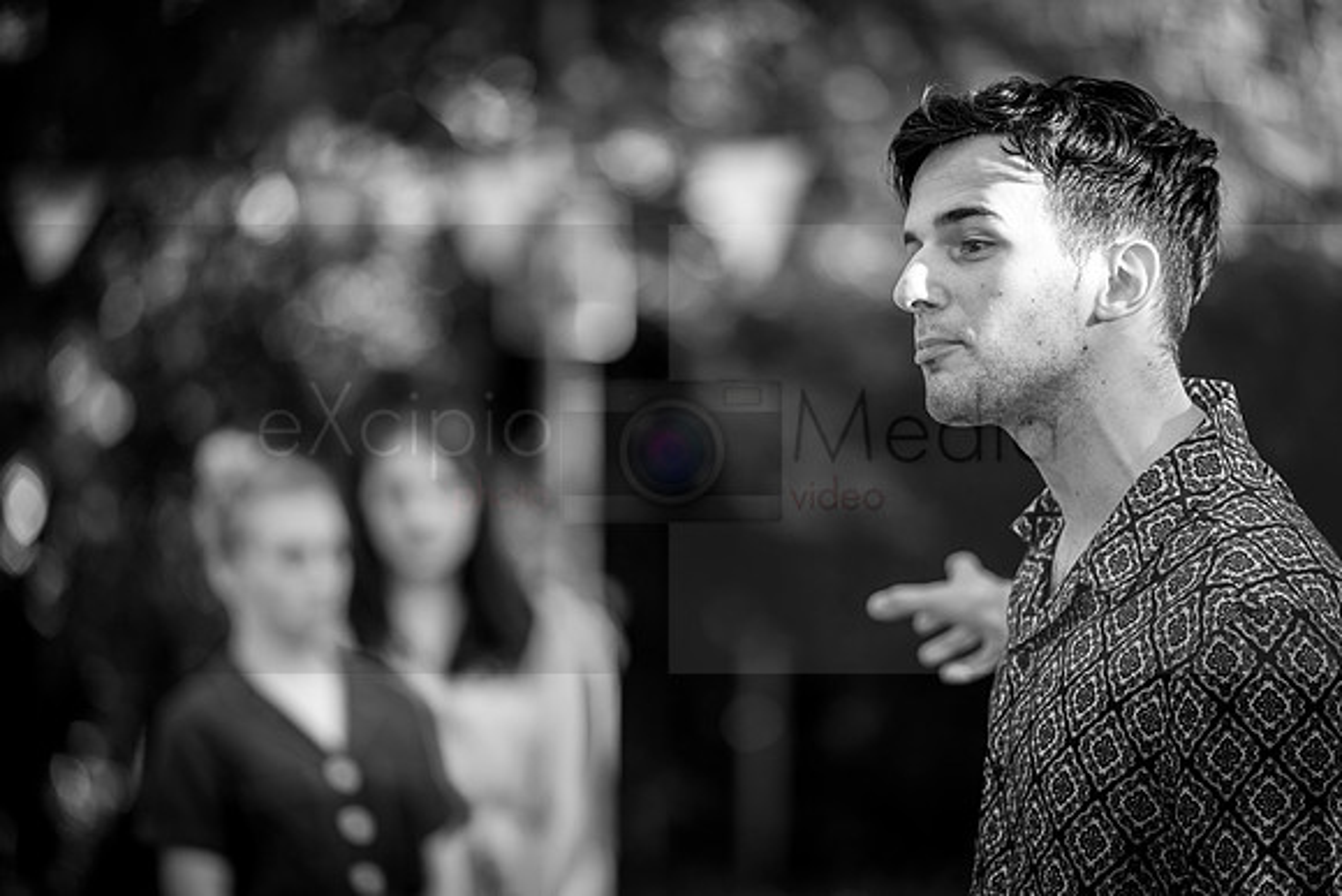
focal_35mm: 168
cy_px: 460
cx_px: 653
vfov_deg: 8.2
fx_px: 6277
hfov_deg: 12.2
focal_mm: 164
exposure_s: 1/200
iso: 250
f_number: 2.8
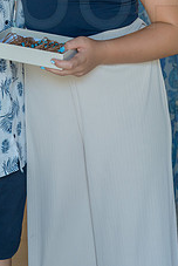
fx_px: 732
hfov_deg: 13.8
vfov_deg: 20.0
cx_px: 37
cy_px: 4
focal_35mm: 99
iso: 2500
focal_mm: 50
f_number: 5.6
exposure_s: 1/160
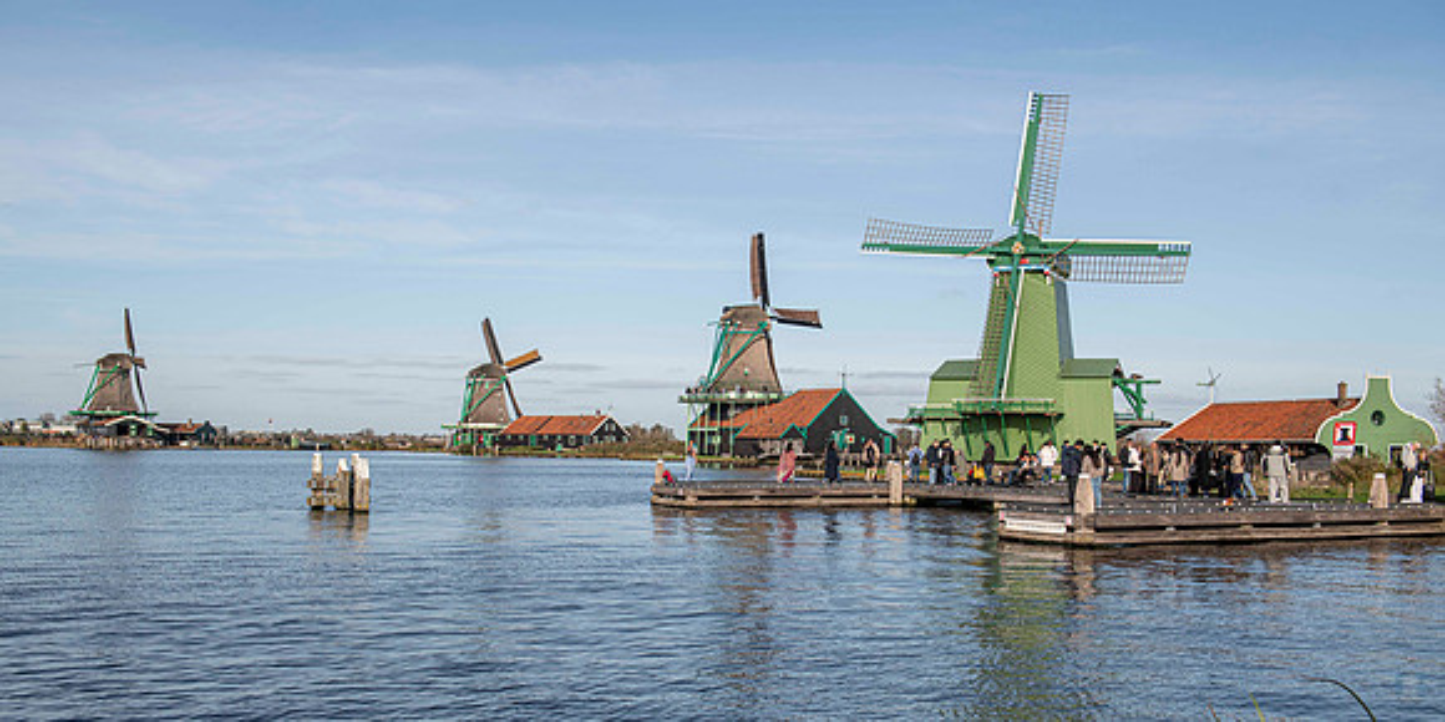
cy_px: 435
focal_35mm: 38
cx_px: 718
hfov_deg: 54.1
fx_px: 1415
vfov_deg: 28.6
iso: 64
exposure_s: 1/640
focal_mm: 35
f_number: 5.6
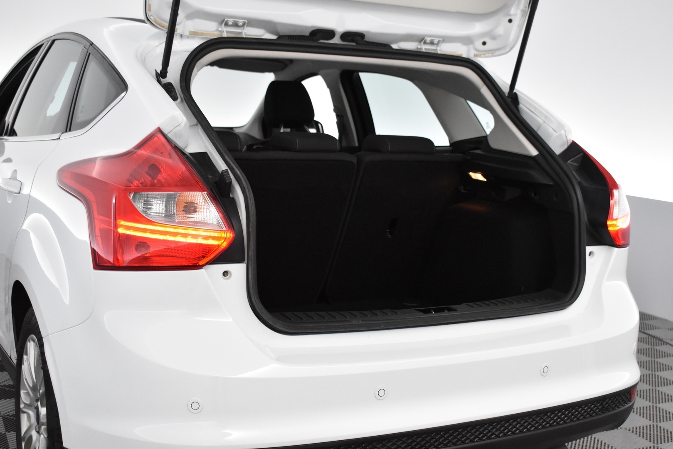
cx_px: 336
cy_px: 224
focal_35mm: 46
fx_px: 869
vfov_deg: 29.0
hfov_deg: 42.3
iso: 3200
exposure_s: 1/125
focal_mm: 31
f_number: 5.6
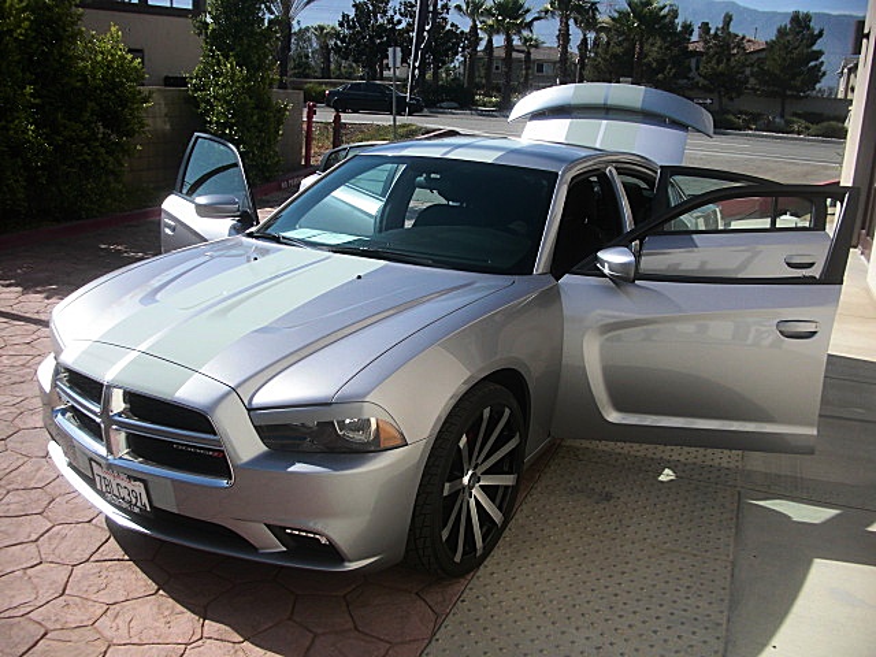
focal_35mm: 36
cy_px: 328
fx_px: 911
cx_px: 438
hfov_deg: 51.4
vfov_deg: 39.7
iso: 50
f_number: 2.8
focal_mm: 6.3
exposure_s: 1/800
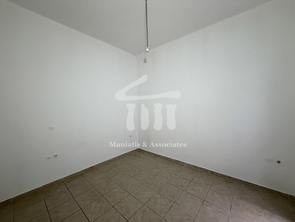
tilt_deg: -2.2
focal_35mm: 14
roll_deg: +2.0
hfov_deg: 102.1
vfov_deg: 85.7
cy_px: 111
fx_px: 119
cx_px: 148
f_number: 2.2
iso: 320
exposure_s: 1/50
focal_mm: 2.22
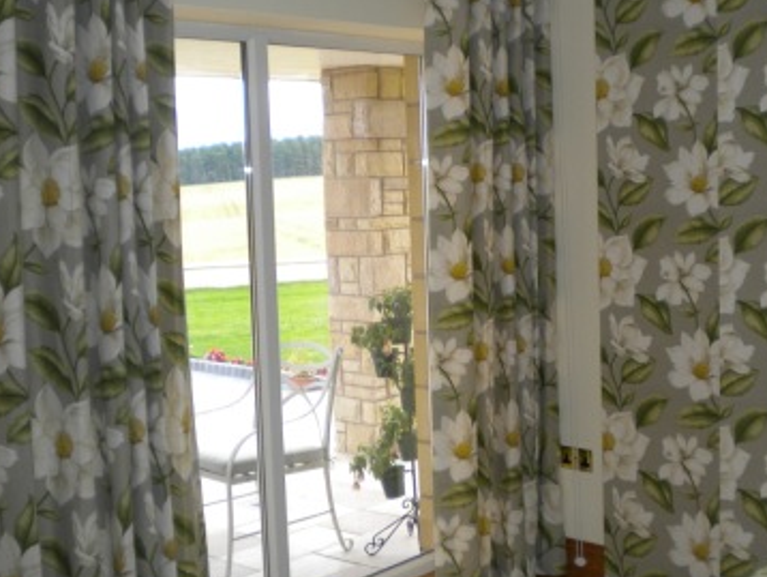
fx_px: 1109
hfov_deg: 37.9
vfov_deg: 29.1
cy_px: 262
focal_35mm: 50
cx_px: 486
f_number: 3.1
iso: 113
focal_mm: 6.3
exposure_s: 1/77.4
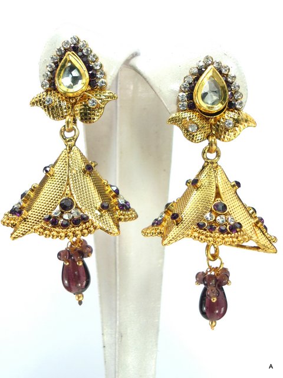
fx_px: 403
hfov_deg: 38.7
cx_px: 142
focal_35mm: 37
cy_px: 189
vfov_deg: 50.1
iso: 80
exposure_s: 1/80
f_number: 3.2
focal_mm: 6.7
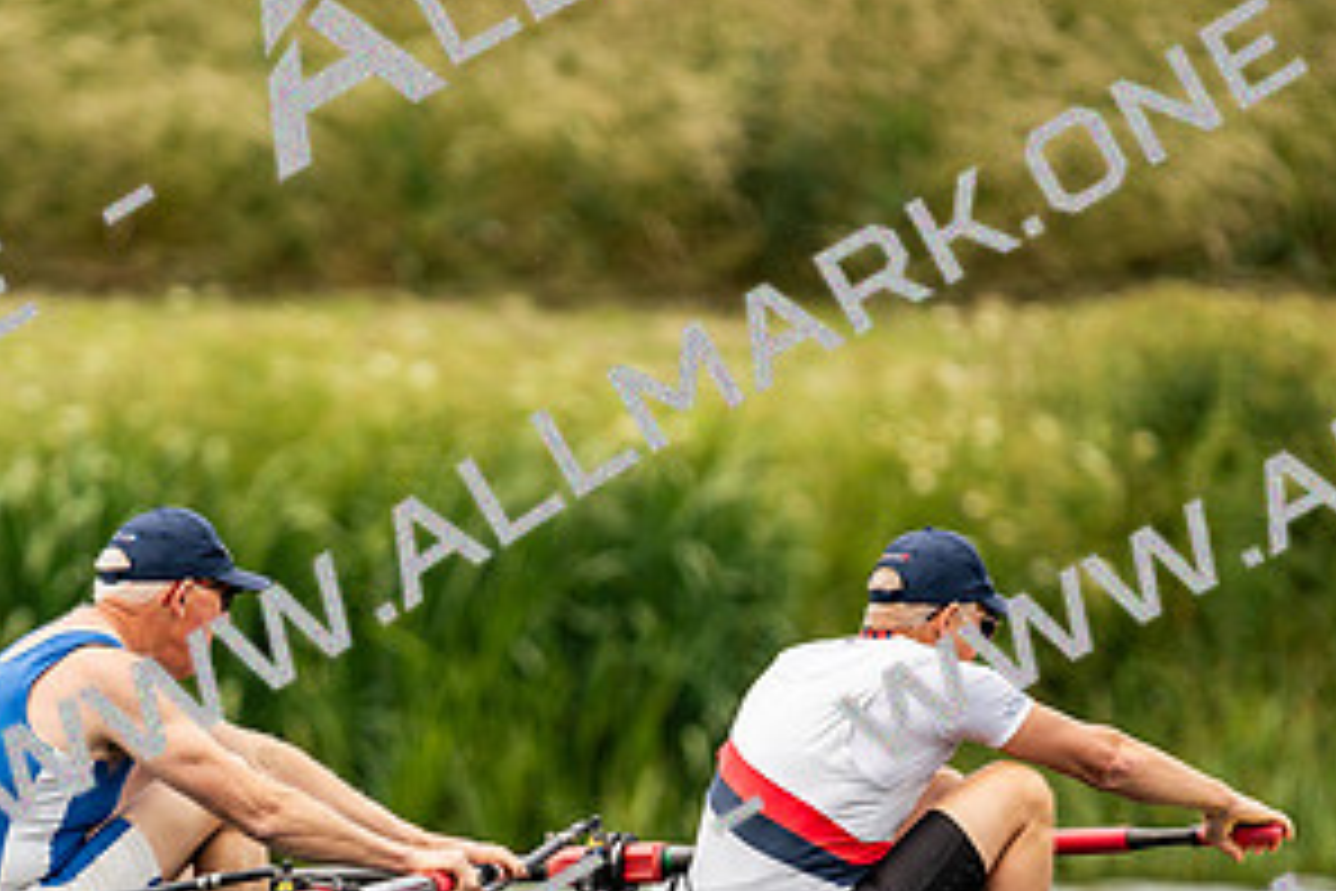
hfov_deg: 1.8
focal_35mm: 1172
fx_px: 43491
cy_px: 839
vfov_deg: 1.2
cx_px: 508
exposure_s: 1/2000
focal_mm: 600
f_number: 6.3
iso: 400
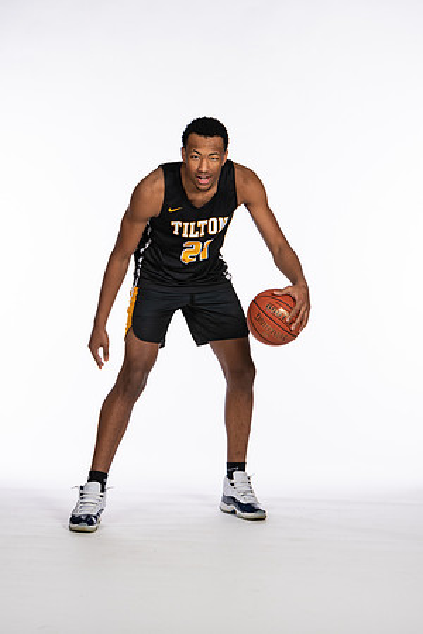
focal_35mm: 123
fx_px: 2168
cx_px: 212
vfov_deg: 16.7
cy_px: 317
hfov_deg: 11.1
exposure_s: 1/100
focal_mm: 82
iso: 100
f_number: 5.6
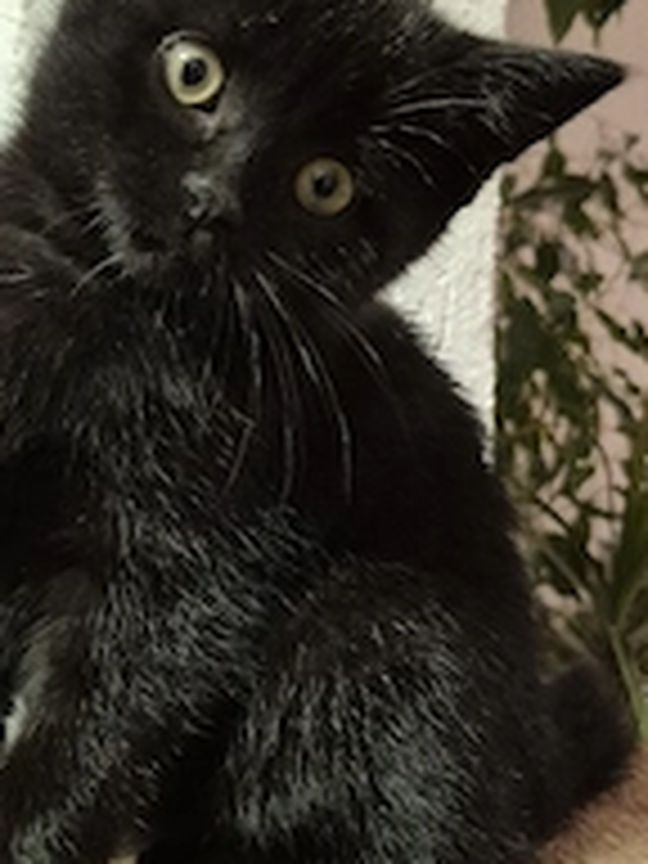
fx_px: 1198
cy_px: 382
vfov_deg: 39.6
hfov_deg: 30.2
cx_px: 274
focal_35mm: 48
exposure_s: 1/100
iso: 800
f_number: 1.8
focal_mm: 5.4
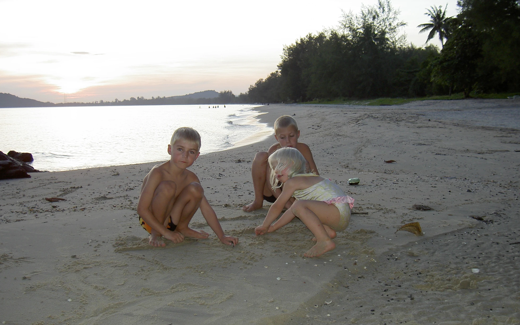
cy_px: 169
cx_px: 261
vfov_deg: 30.5
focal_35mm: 42
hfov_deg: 47.2
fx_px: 595
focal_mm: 8
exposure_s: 1/139
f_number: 2.8
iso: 100
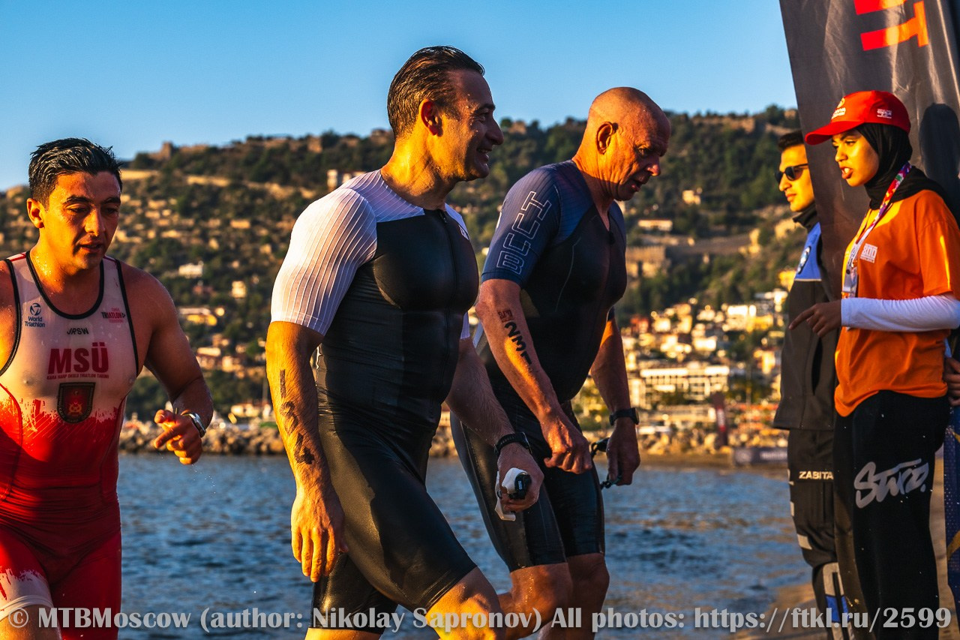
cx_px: 480
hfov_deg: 26.3
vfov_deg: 17.7
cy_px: 320
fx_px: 2053
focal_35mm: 77
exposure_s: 1/800
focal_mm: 77
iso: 320
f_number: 7.1
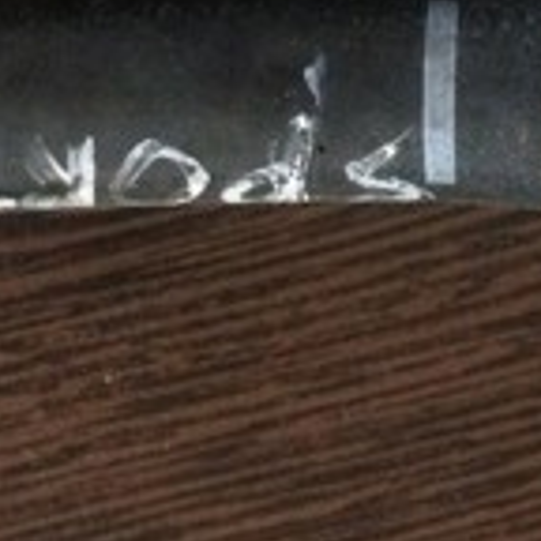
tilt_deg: -85.1
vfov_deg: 15.1
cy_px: 38
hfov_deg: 15.1
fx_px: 2016
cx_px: 470
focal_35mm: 114
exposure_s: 1/20
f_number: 2.2
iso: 320
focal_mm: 4.15
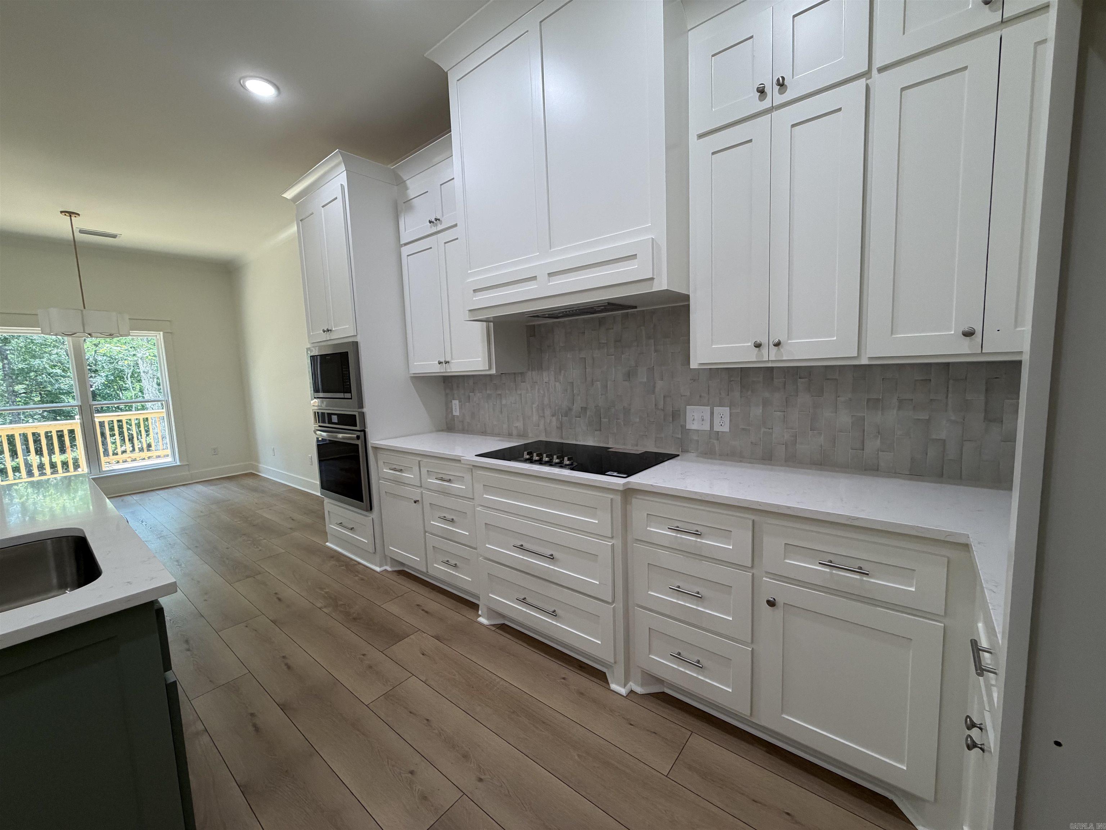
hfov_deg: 102.1
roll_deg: +2.8
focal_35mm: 14
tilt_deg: -6.0
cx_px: 553
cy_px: 415
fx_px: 447
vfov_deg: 85.7
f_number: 2.2
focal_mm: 2.22
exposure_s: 1/120
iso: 125
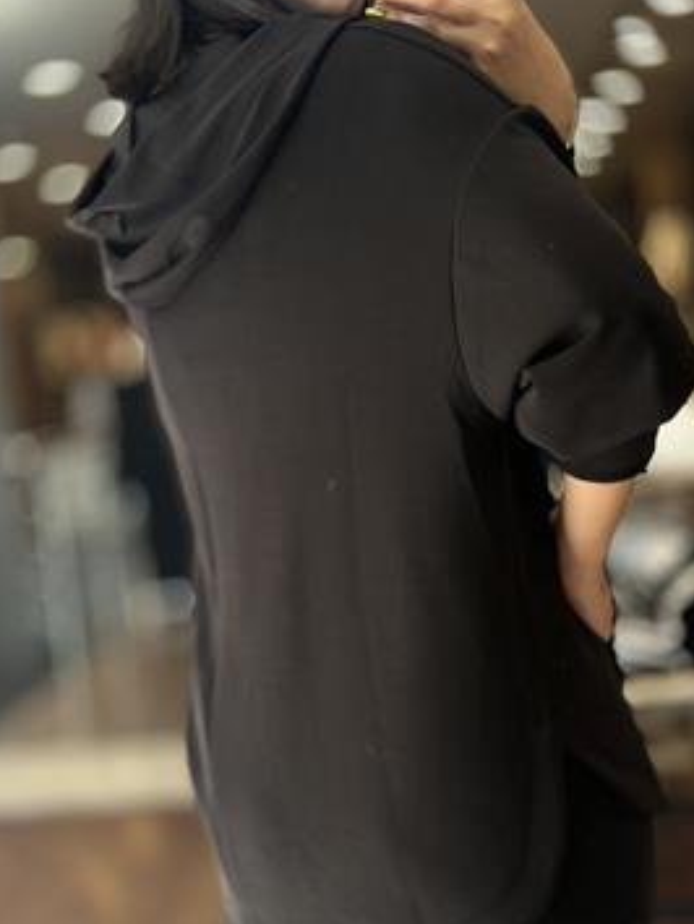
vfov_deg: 34.3
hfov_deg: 26.1
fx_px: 1495
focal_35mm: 56
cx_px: 310
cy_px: 508
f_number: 1.78
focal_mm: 6.86
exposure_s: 1/196
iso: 80
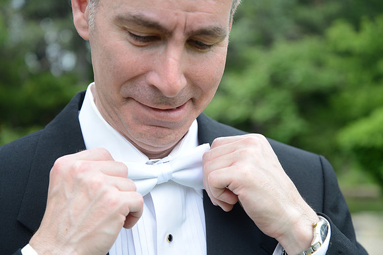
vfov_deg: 17.1
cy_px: 128
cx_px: 192
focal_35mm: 80
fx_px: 851
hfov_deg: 25.4
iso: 100
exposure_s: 1/125
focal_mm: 80
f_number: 5
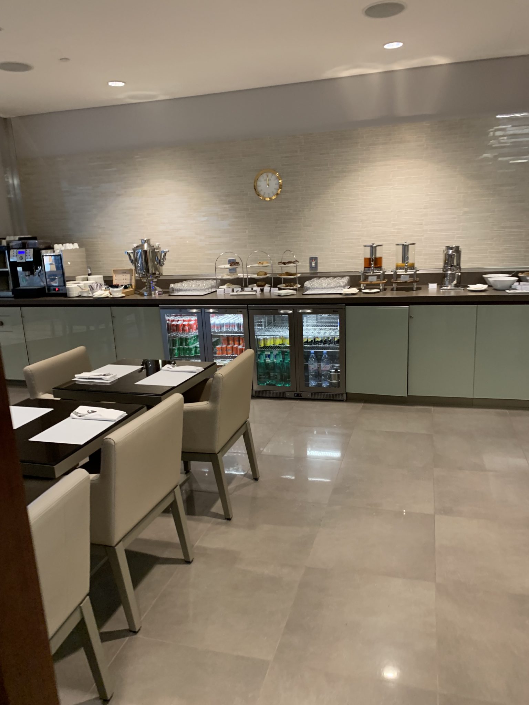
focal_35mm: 26
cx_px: 264
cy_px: 352
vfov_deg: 67.3
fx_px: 530
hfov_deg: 53.1
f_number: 1.8
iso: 160
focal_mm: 4.25
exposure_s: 1/50
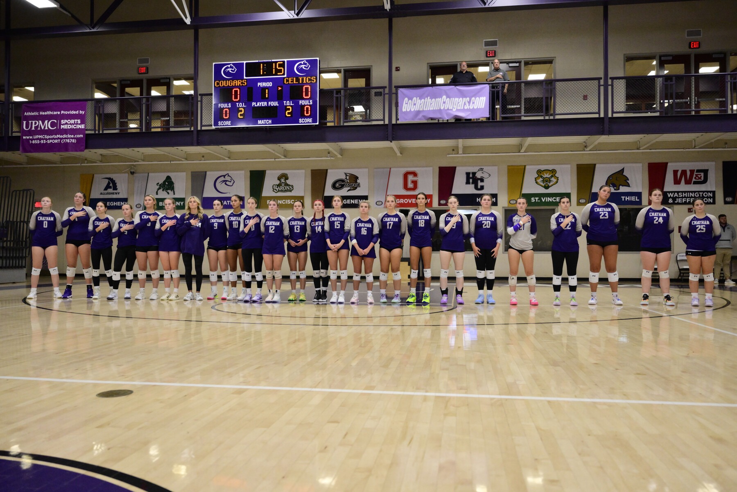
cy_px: 246
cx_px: 368
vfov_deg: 45.0
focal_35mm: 29
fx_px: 594
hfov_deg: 63.7
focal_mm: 29
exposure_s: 1/1250
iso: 4000
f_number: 2.8
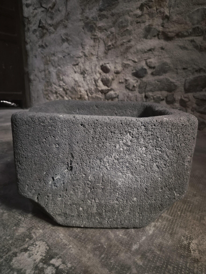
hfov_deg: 58.9
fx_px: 182
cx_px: 103
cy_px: 137
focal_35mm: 23
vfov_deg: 73.9
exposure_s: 1/33
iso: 1250
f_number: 1.8
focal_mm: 5.4
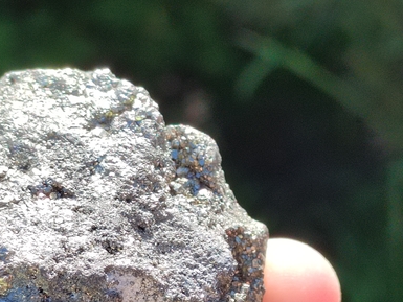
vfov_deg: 9.4
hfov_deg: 12.4
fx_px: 1840
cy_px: 236
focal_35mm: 158
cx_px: 64
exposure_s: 1/241
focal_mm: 5.52
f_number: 1.9
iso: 100
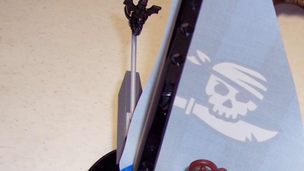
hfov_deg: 24.5
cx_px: 254
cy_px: 211
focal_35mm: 85
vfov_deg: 13.8
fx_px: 685
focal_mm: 8
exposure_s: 1/60
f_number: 2.8
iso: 140
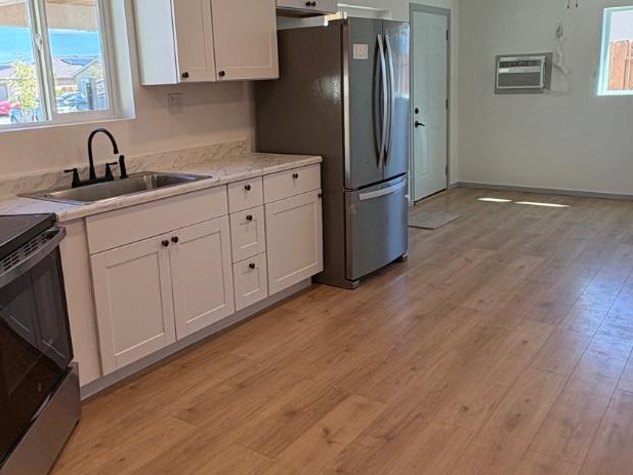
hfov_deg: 53.9
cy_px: 215
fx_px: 621
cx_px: 292
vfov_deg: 41.7
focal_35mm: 34
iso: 125
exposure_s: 1/120
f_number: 2.2
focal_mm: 2.22
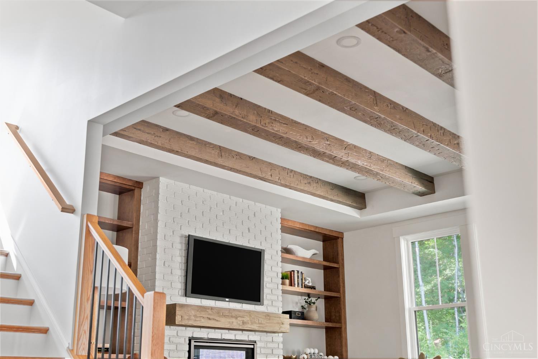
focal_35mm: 42
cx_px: 269
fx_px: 628
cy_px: 180
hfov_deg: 46.4
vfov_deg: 31.9
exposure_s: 1/50
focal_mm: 28
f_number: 2.8
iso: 160
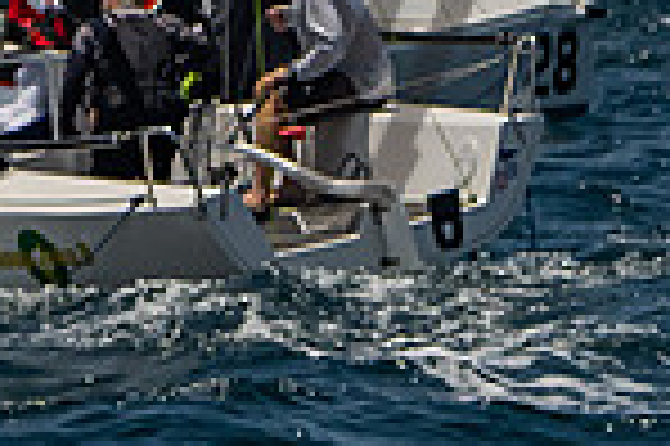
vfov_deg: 1.1
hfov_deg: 1.7
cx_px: -888
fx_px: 22327
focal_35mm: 1201
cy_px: -95
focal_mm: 165
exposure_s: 1/4000
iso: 400
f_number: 6.3
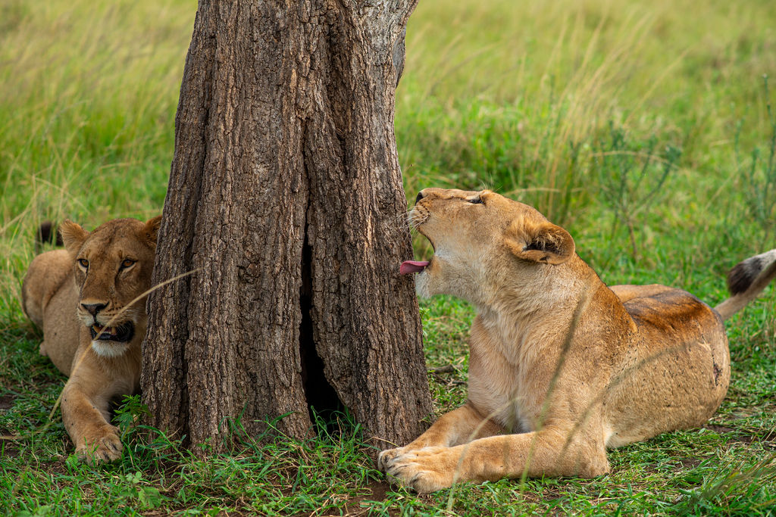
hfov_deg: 23.9
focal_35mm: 85
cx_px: 388
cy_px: 258
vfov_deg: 16.1
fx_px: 1832
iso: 100
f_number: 2.8
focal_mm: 85
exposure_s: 1/640
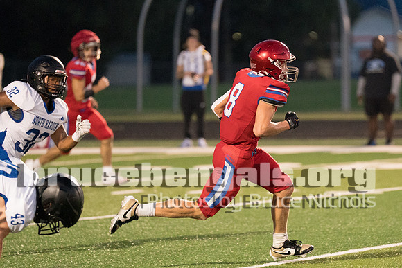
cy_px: 118
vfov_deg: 4.1
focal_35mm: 339
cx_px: 280
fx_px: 3785
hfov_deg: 6.1
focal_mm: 200
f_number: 2.8
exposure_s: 1/1000
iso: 10000
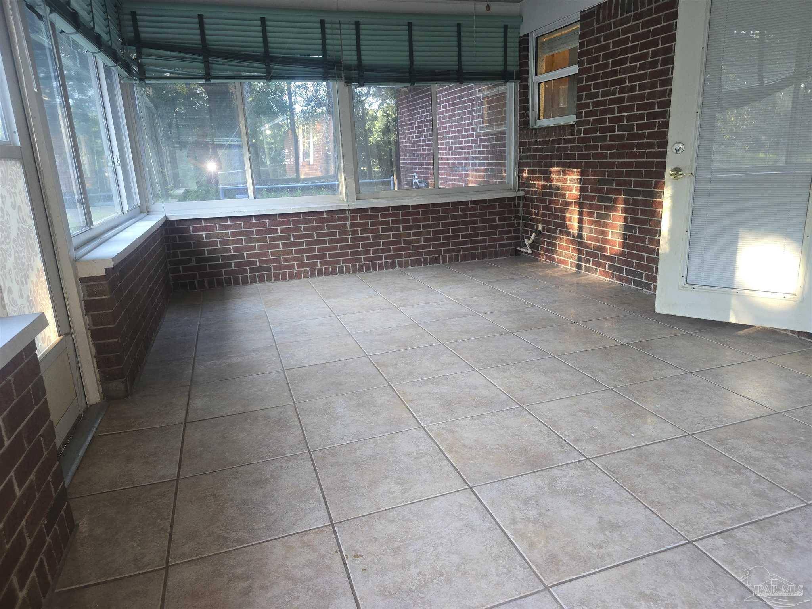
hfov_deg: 73.9
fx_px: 540
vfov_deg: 58.9
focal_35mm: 23
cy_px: 304
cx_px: 406
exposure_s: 1/24
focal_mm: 6.3
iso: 100
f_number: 1.7
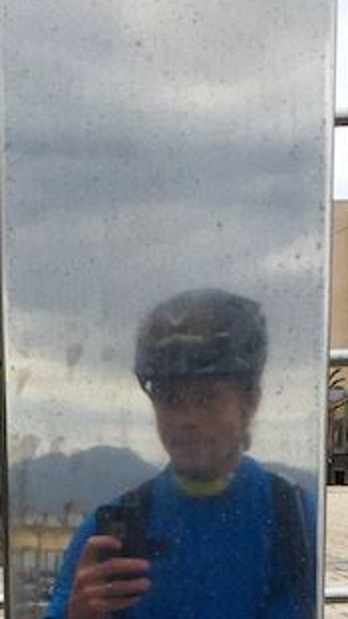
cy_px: 864
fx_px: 1706
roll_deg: -0.1
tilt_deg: -10.7
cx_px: 48
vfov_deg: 18.7
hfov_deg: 11.6
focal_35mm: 104
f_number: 2.2
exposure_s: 1/989
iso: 32
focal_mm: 4.15
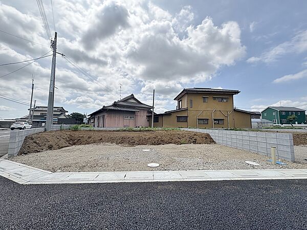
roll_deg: +0.4
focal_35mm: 14
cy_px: 115
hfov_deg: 102.1
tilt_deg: +5.5
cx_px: 154
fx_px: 124
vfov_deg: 85.7
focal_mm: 2.22
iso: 50
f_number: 2.2
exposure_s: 1/2342
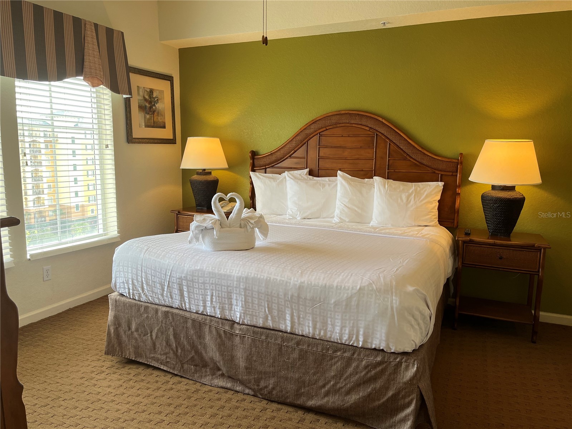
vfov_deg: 53.1
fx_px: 430
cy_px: 214
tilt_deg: -8.2
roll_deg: -0.6
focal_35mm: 26
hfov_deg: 67.3
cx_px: 286
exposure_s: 1/120
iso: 64
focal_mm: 5.1
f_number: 1.6
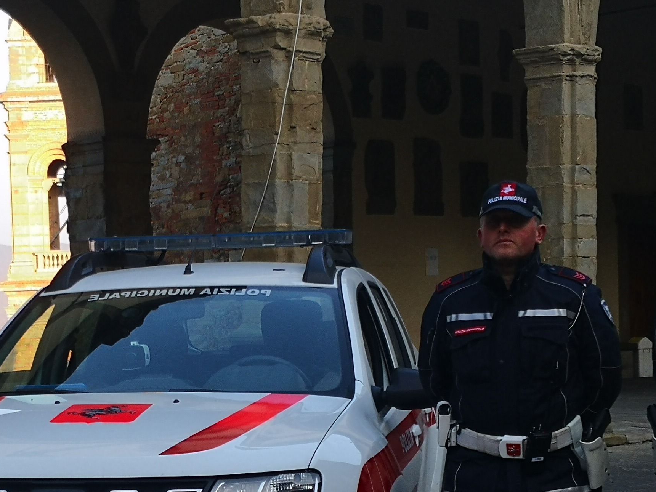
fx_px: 1573
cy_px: 396
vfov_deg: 17.6
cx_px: 154
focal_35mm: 83
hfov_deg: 23.3
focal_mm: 3.95
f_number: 1.6
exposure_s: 1/336
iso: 50
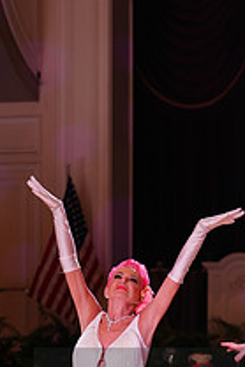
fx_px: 2191
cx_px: 278
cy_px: 408
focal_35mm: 215
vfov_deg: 9.5
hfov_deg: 6.4
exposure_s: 1/250
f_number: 2.8
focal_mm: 77
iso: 640
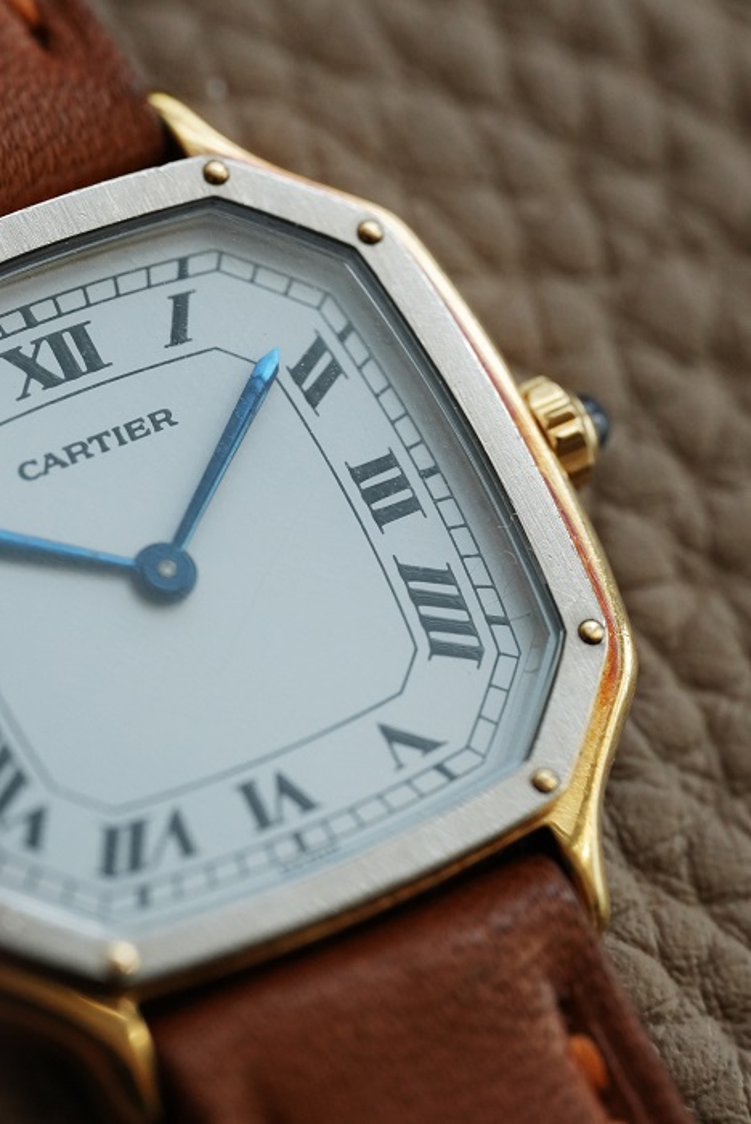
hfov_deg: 13.1
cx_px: 376
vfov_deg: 19.4
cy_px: 562
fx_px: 3282
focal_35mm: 105
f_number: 5.6
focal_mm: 105
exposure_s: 1/250
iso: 2500
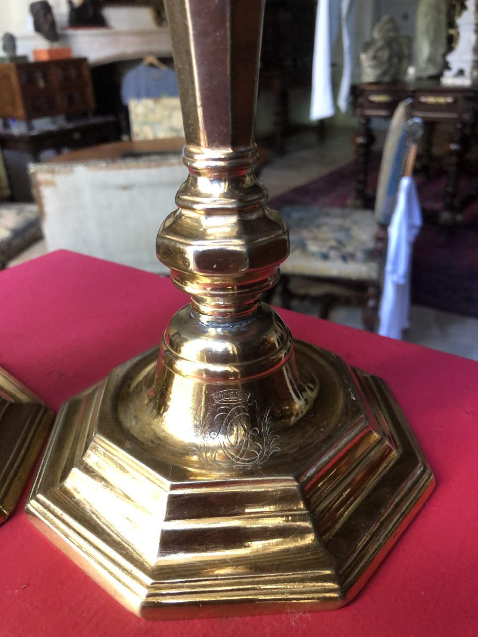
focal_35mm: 28
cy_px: 318
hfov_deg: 49.7
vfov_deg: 63.4
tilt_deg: -27.6
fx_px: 516
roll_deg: +2.6
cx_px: 239
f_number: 1.8
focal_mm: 4
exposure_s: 1/60
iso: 250
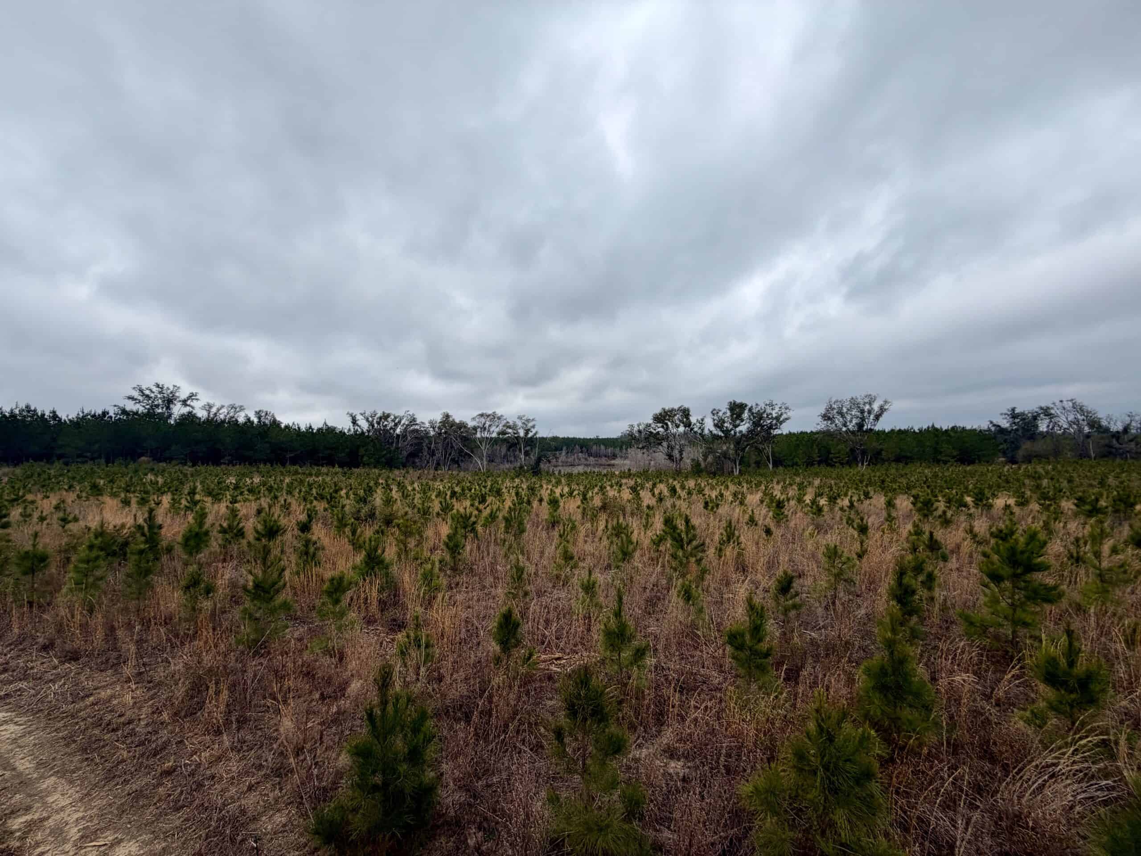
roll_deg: +0.8
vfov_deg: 85.7
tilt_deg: +3.3
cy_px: 428
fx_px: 461
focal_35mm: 14
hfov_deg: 102.1
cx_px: 570
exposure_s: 1/770
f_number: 2.2
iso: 32
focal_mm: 2.22
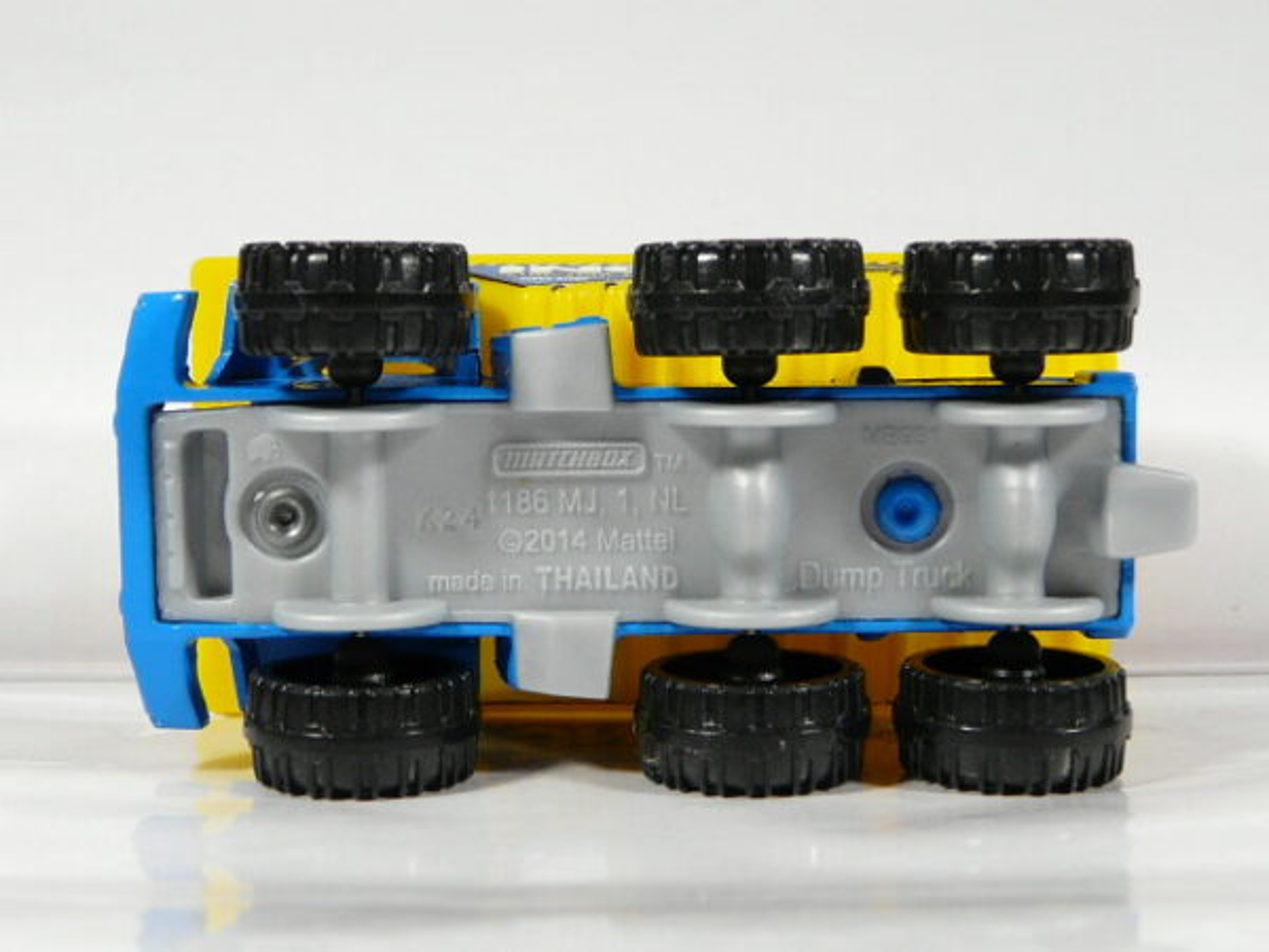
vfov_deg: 26.1
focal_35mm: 56
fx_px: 2053
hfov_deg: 34.3
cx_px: 634
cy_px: 476
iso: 100
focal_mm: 5.7
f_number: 2.8
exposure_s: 1/50
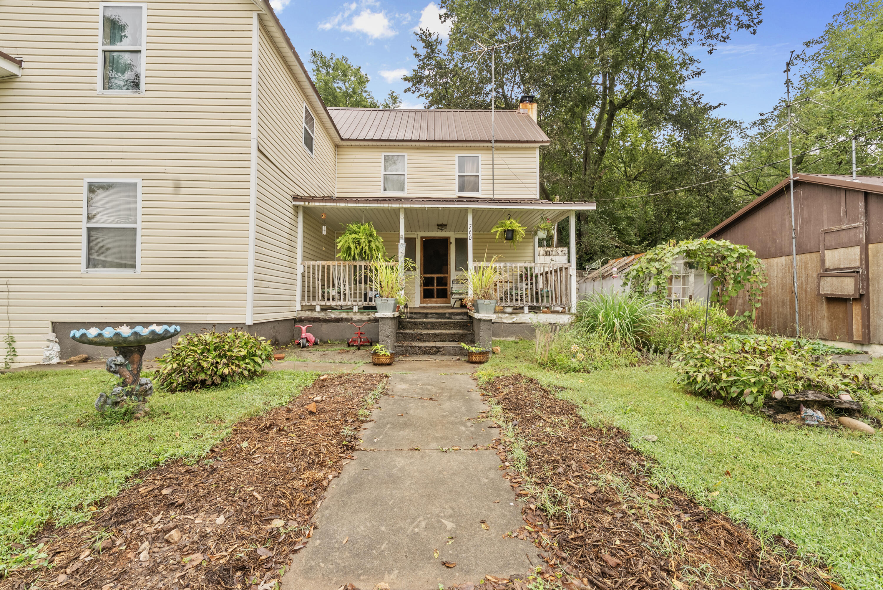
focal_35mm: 14
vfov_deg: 81.3
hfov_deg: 104.2
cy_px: 295
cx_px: 442
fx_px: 344
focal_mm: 14
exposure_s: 1/40
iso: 640
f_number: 9
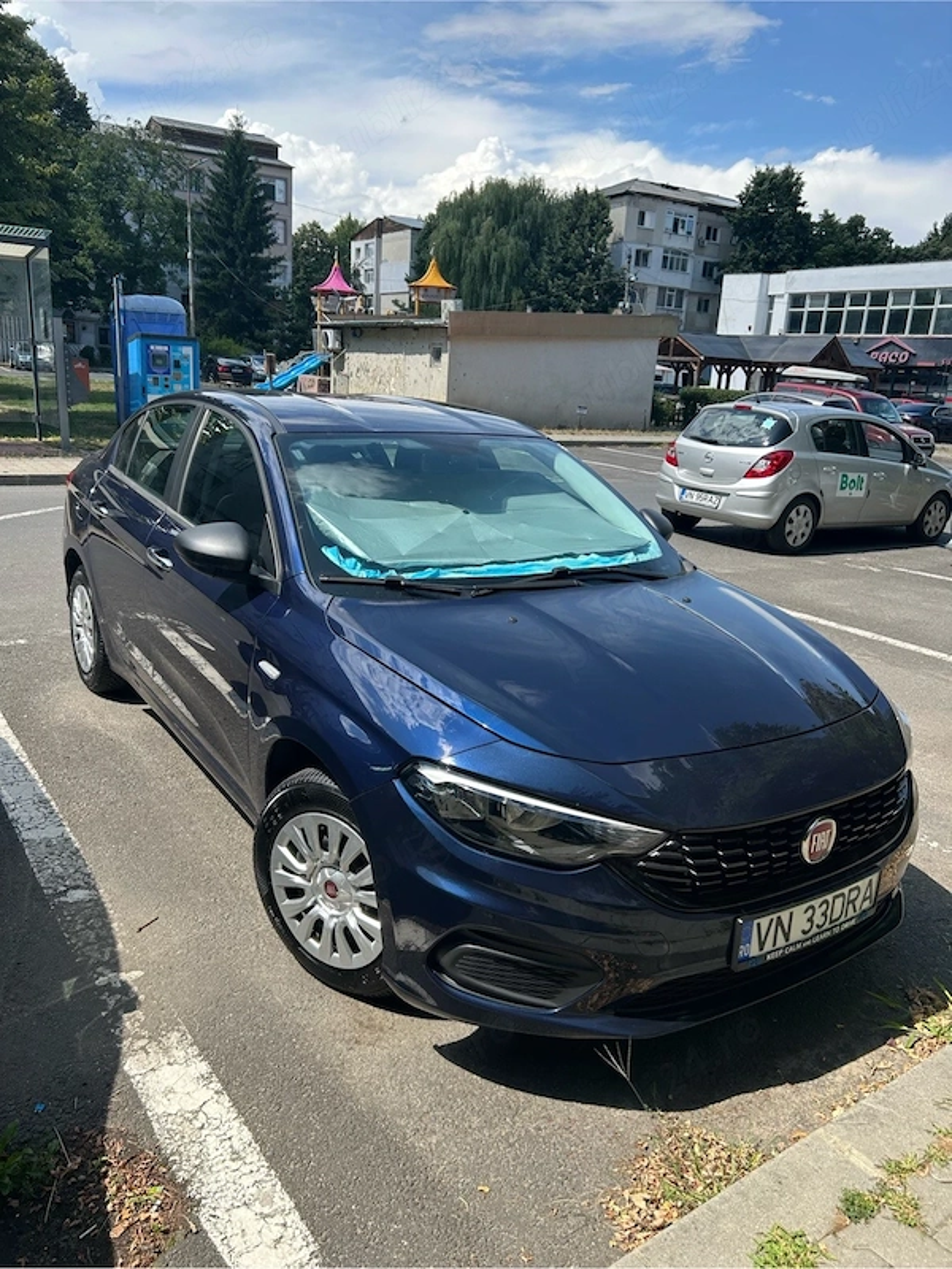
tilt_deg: -16.0
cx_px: 476
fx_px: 953
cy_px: 634
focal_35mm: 26
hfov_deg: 53.1
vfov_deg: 67.3
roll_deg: -2.0
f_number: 1.5
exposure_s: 1/2571
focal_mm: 5.7
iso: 50
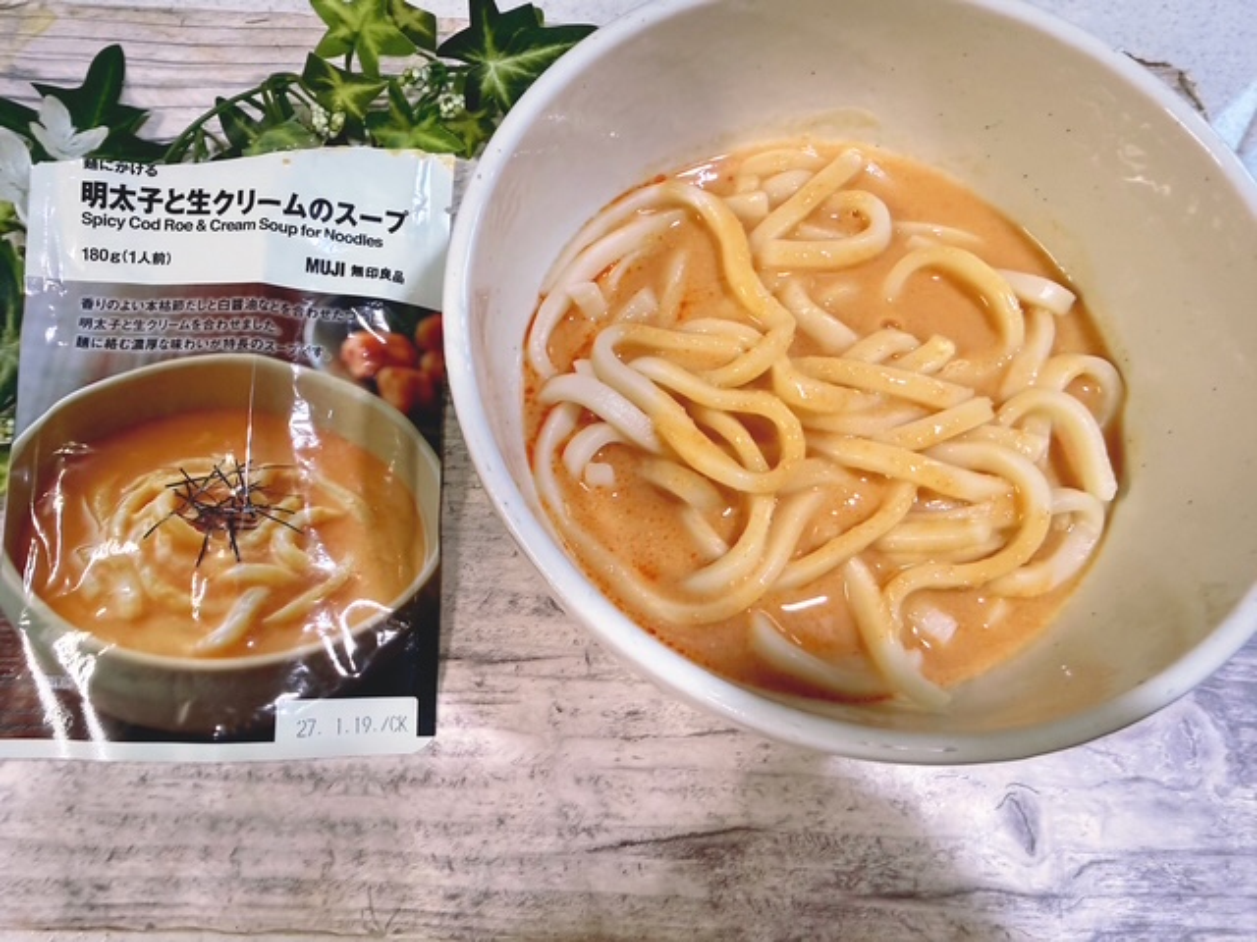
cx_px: 628
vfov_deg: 56.8
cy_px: 471
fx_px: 872
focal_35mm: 24
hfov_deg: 71.6
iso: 250
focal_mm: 2.22
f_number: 2.2
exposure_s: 1/100
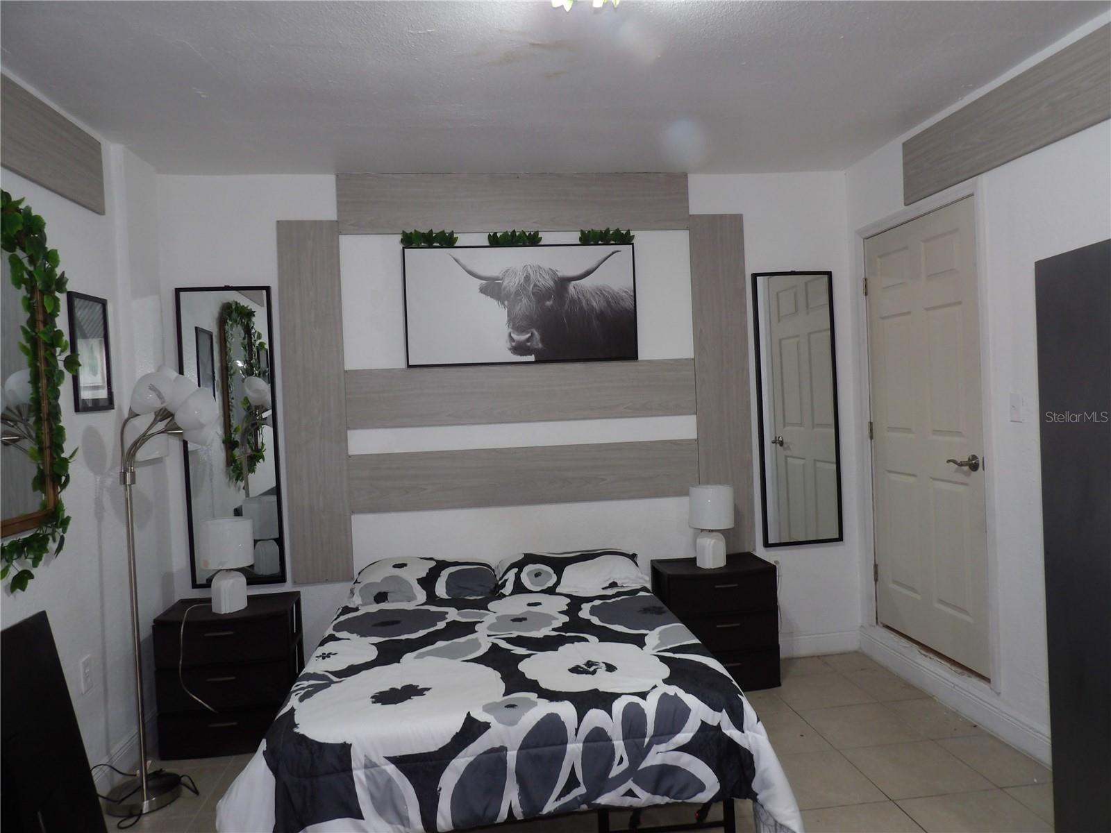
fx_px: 770
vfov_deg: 56.8
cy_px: 416
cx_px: 556
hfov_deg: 71.6
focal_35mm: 24
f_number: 3.2
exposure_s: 1/33
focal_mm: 4.3
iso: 200
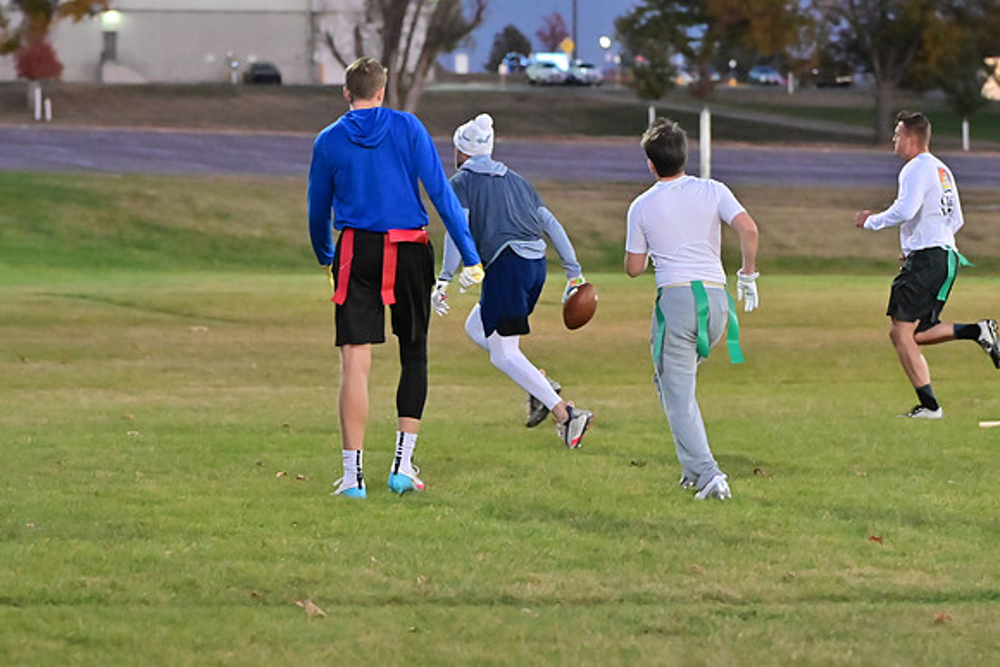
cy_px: 334
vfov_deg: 8.0
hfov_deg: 11.9
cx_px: 500
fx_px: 4779
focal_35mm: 172
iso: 6400
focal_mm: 115
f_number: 4
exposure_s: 1/500
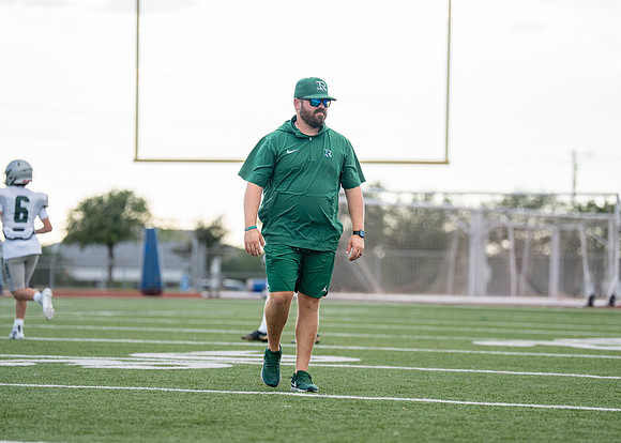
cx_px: 331
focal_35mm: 165
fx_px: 2903
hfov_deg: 12.2
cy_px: 220
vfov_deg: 8.7
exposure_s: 1/1250
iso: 250
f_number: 2.8
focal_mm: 148
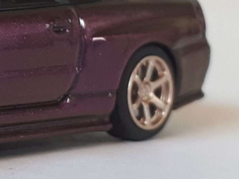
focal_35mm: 99
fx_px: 684
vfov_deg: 14.9
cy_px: 39
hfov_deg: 18.2
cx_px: -91
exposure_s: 1/33
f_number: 1.9
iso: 50
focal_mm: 3.6
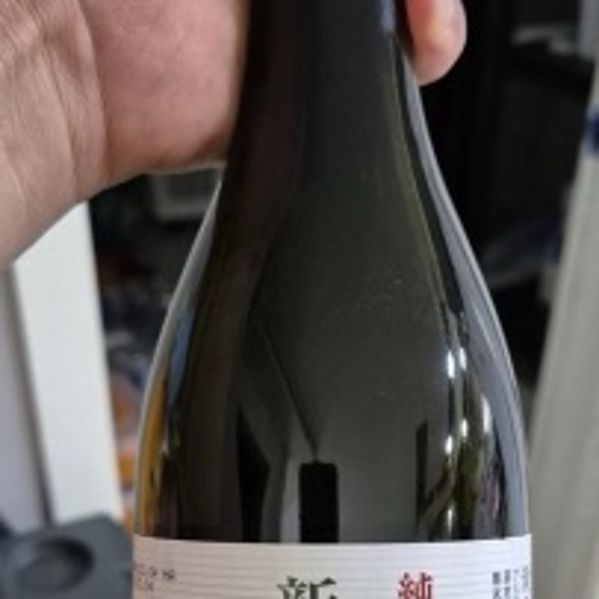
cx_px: 357
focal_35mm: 48
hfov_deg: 35.2
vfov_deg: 34.6
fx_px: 940
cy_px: 451
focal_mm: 5.4
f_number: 1.8
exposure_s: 1/60
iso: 800
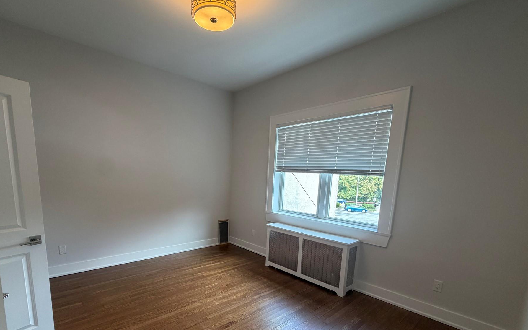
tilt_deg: -8.2
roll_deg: -1.4
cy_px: 215
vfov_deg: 66.5
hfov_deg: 94.1
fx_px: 245
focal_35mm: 17
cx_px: 239
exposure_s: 1/120
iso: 250
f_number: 2.2
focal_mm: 2.22
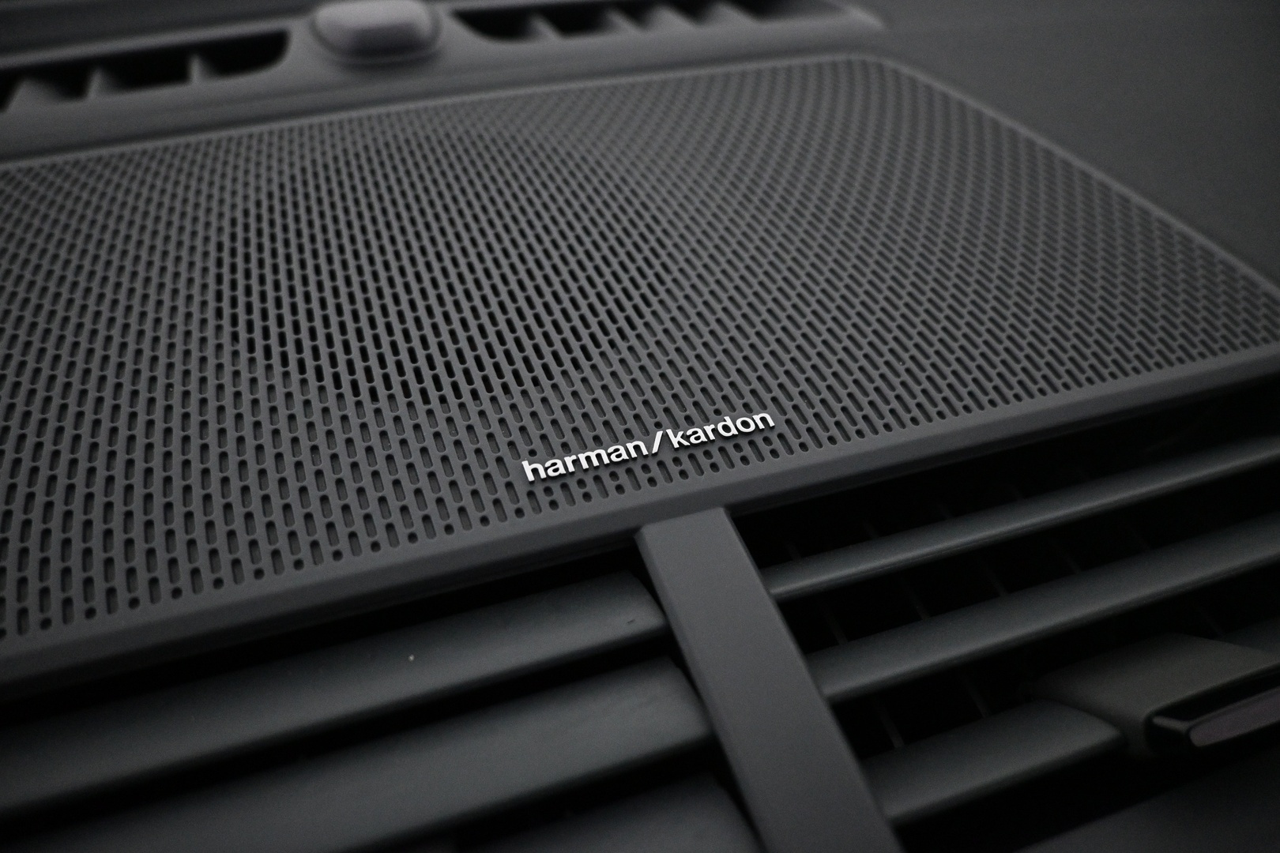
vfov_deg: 53.1
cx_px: 640
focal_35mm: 24
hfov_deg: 73.7
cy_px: 426
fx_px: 853
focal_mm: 16
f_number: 3.5
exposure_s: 1/200
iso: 4000
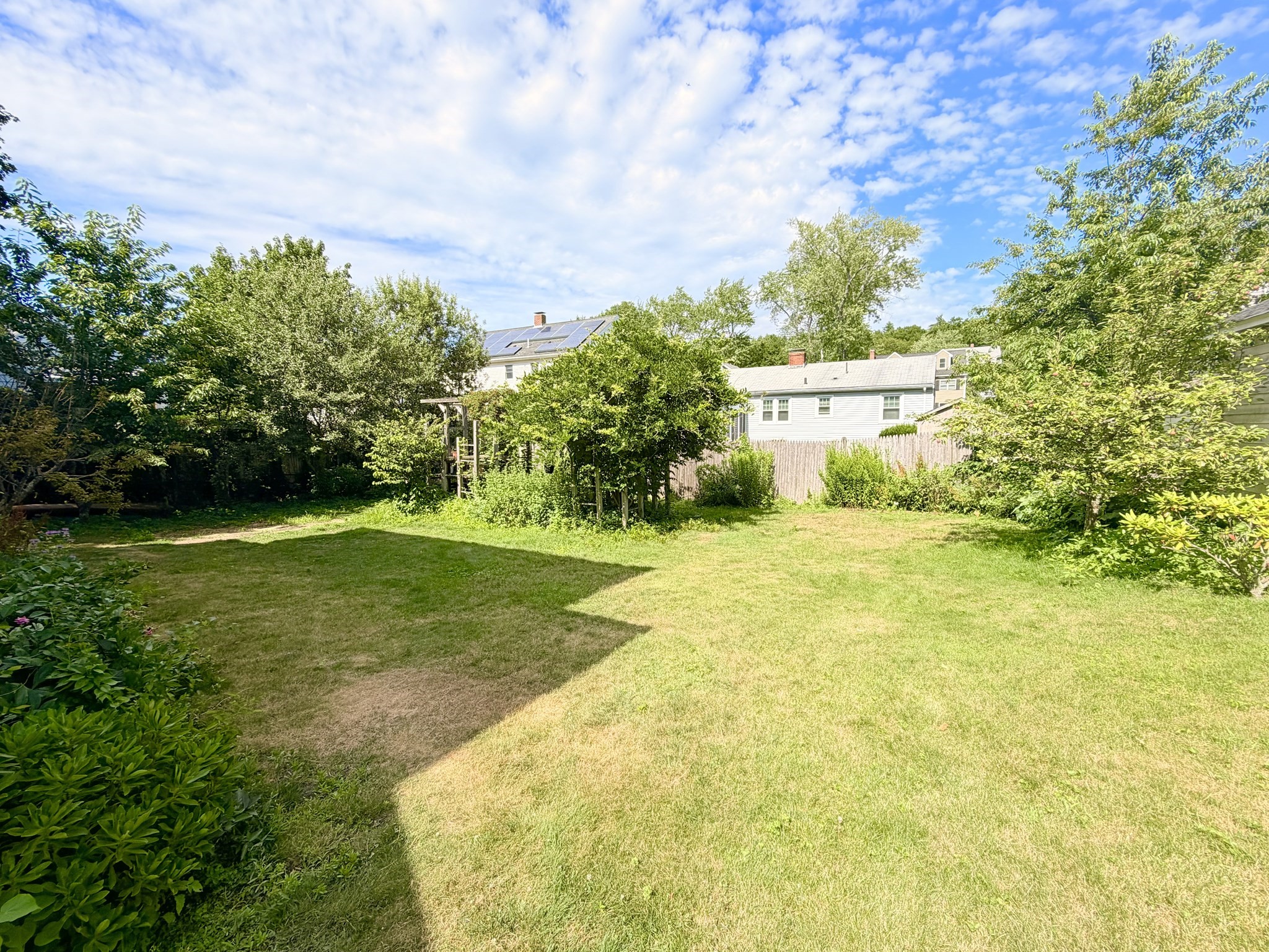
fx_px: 513
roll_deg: -0.3
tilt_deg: -5.5
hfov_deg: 102.1
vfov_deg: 85.7
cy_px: 476
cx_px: 634
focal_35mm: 14
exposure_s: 1/779
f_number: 2.2
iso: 20
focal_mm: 2.22
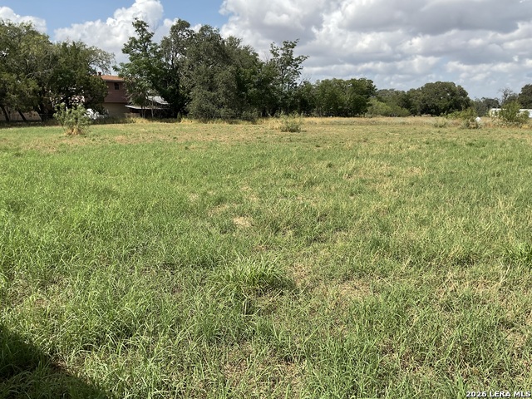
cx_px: 266
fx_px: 446
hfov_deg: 61.7
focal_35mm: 29
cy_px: 200
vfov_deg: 48.2
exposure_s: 1/1786
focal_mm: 3
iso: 16
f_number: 1.8
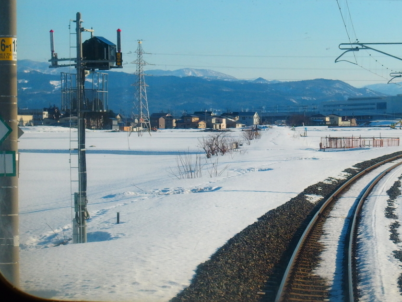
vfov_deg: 11.8
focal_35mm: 126
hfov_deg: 15.6
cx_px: 286
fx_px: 1464
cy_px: 162
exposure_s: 1/800
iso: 100
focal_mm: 15.9
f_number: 6.3
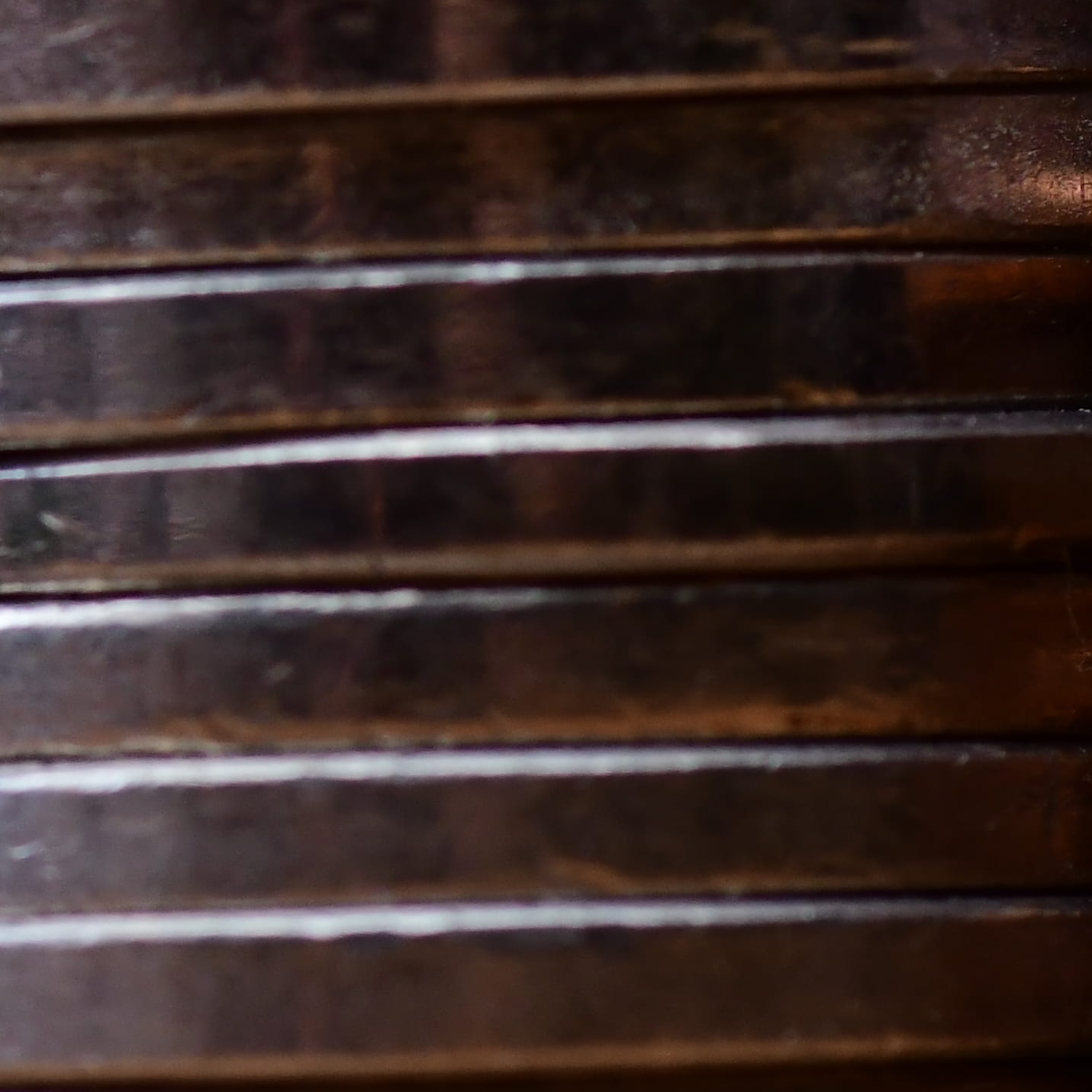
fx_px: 17702
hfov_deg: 3.5
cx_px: -343
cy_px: -18
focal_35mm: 496
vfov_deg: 3.5
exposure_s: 1/250
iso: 1000
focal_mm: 100
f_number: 9
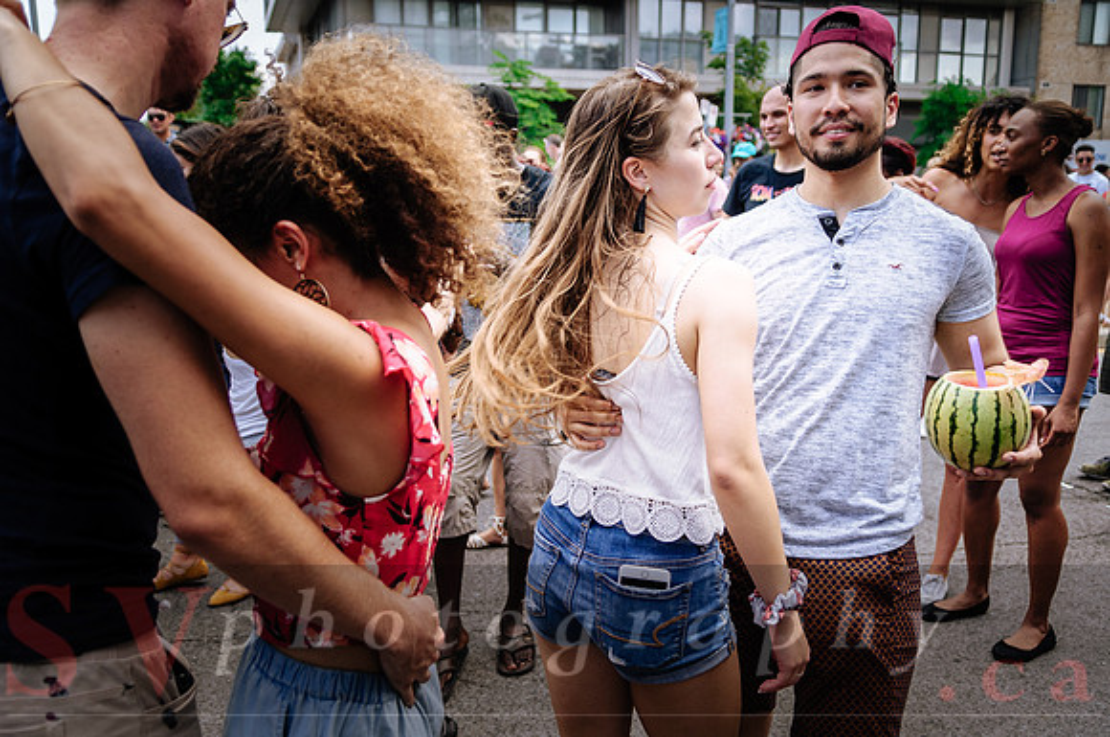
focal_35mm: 33
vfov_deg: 39.9
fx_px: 1016
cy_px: 368
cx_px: 555
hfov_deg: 57.3
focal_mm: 22
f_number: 2.8
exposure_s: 1/320
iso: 100
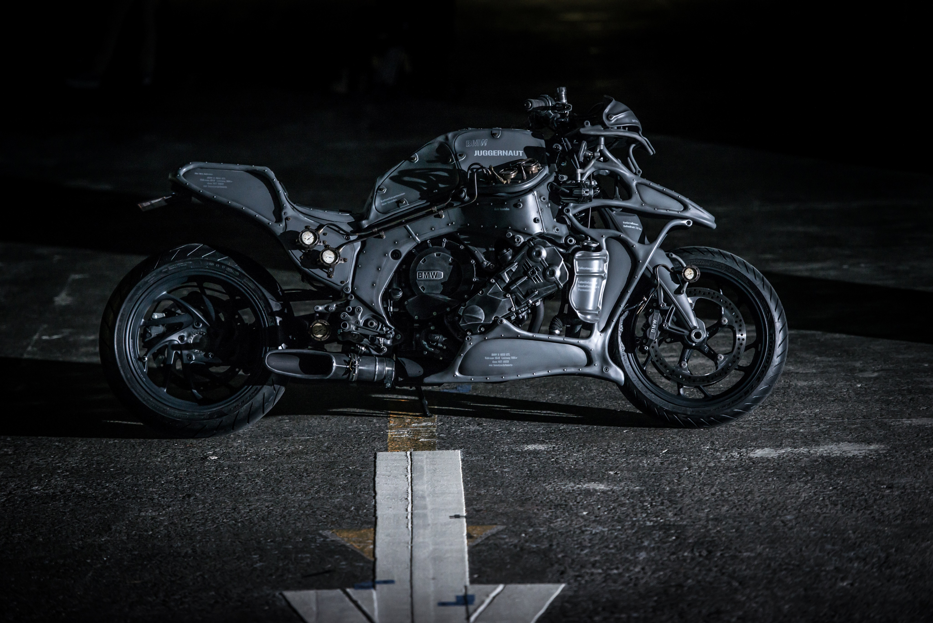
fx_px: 4147
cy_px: 312
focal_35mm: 160
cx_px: 466
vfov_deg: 8.6
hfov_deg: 12.8
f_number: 2.8
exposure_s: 1/200
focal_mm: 160
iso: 500
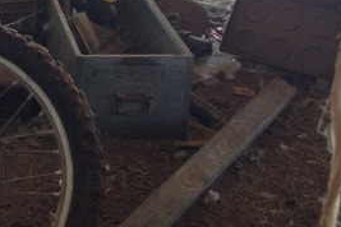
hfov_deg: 17.7
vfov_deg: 12.3
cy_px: -43
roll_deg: -2.4
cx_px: -84
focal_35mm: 109
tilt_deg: -19.6
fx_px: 1032
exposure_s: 1/40
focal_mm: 4.28
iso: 50
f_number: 2.4
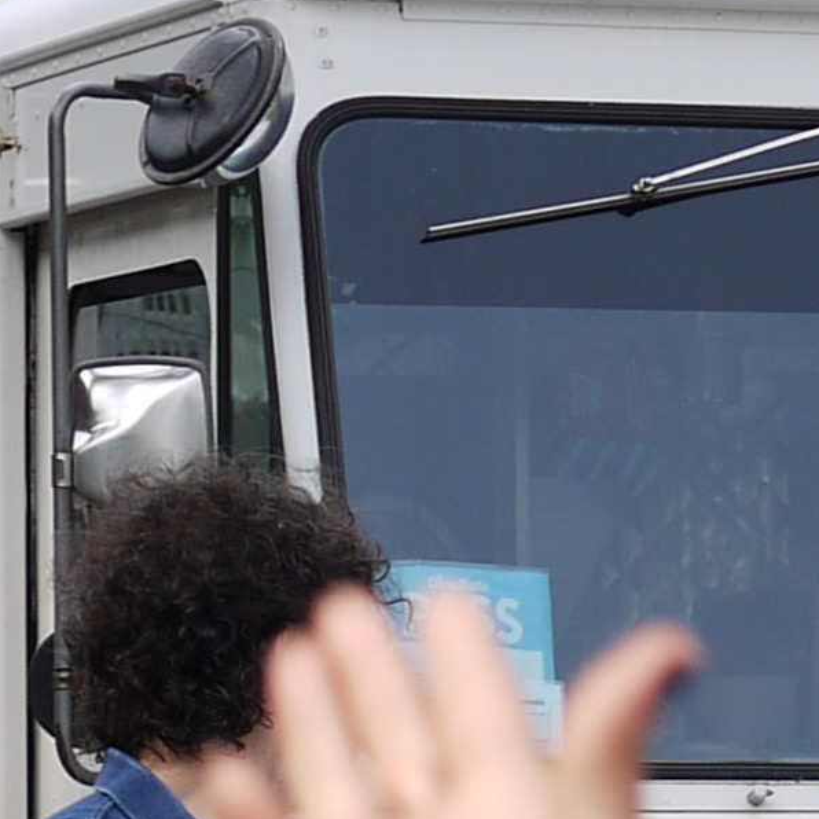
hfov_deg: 4.1
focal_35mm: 415
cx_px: 2042
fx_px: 11109
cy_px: 996
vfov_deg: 4.2
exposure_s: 1/320
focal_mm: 35
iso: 100
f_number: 4.5
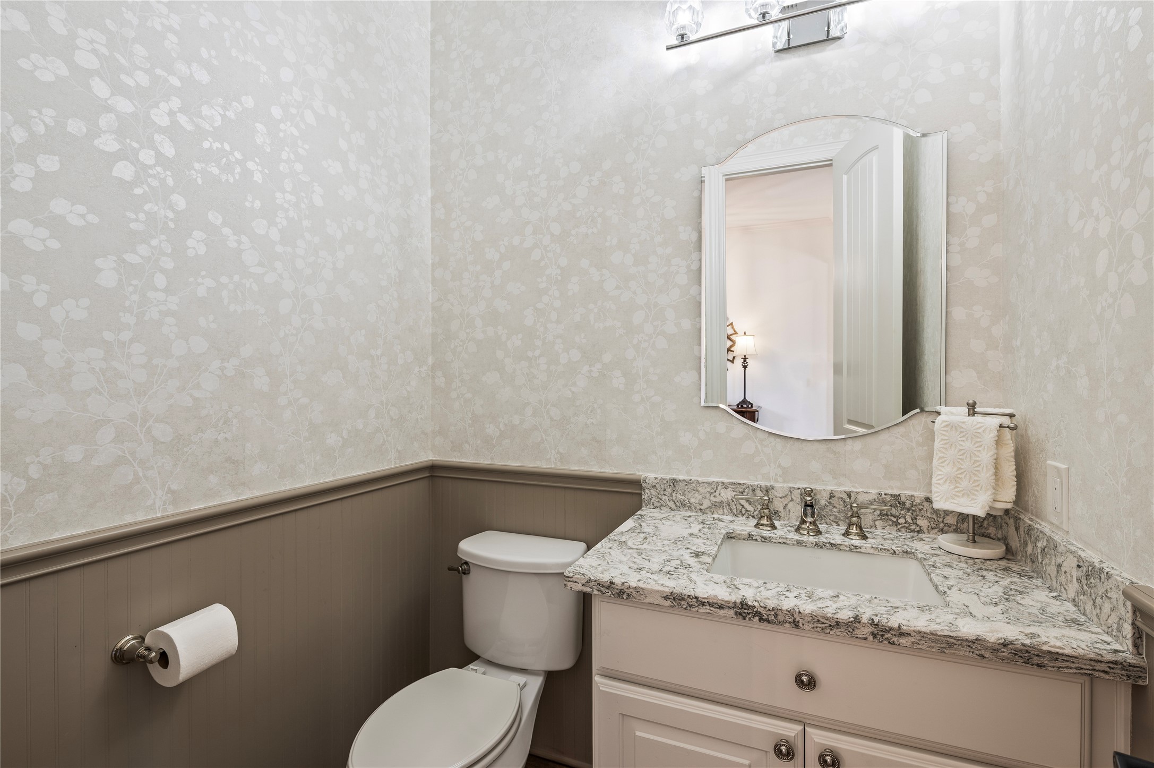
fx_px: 480
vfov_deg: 77.2
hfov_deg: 100.4
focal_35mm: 15
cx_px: 577
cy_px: 384
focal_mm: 15
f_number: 6.3
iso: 125
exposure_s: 1/2.5
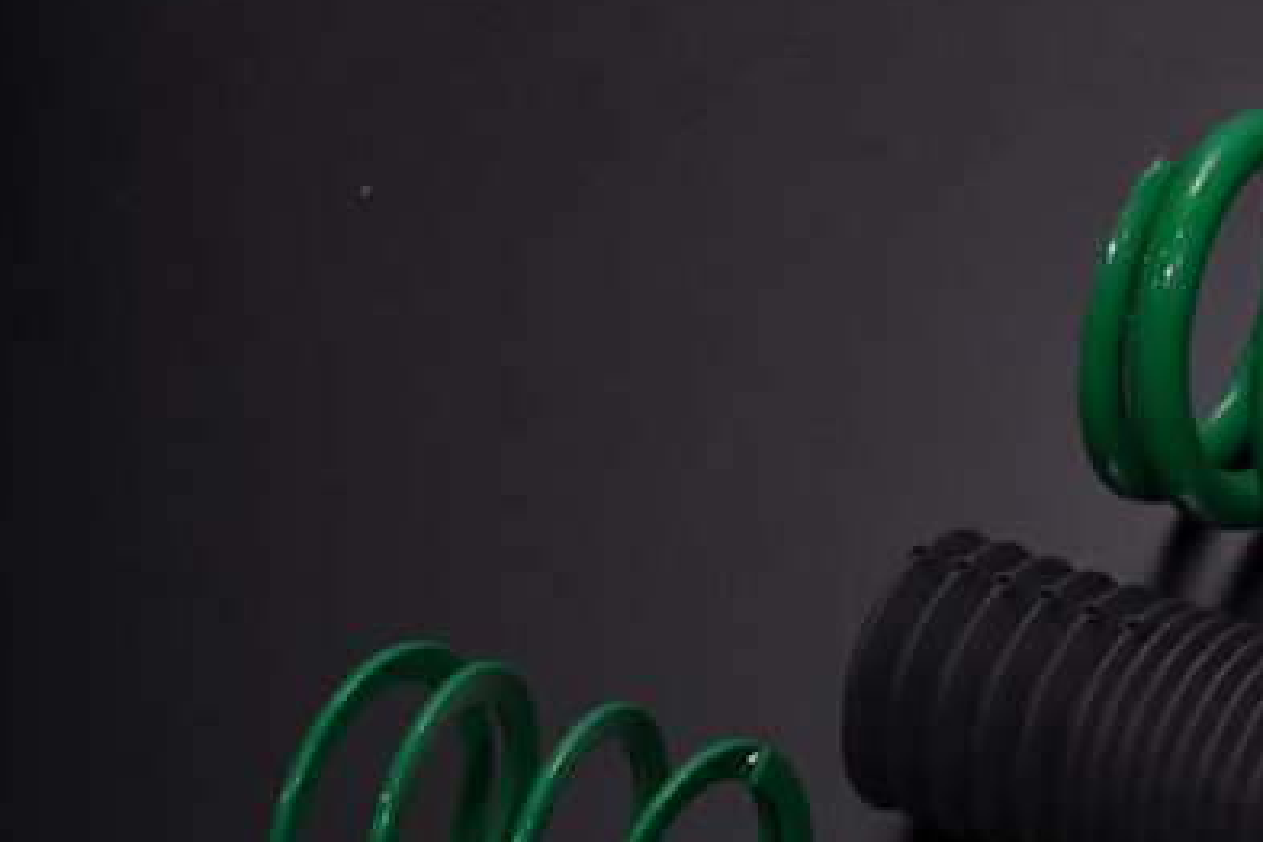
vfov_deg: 7.8
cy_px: 829
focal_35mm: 175
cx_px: 1774
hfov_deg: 11.4
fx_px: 6139
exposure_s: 1/30
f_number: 8
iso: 100
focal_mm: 37.5
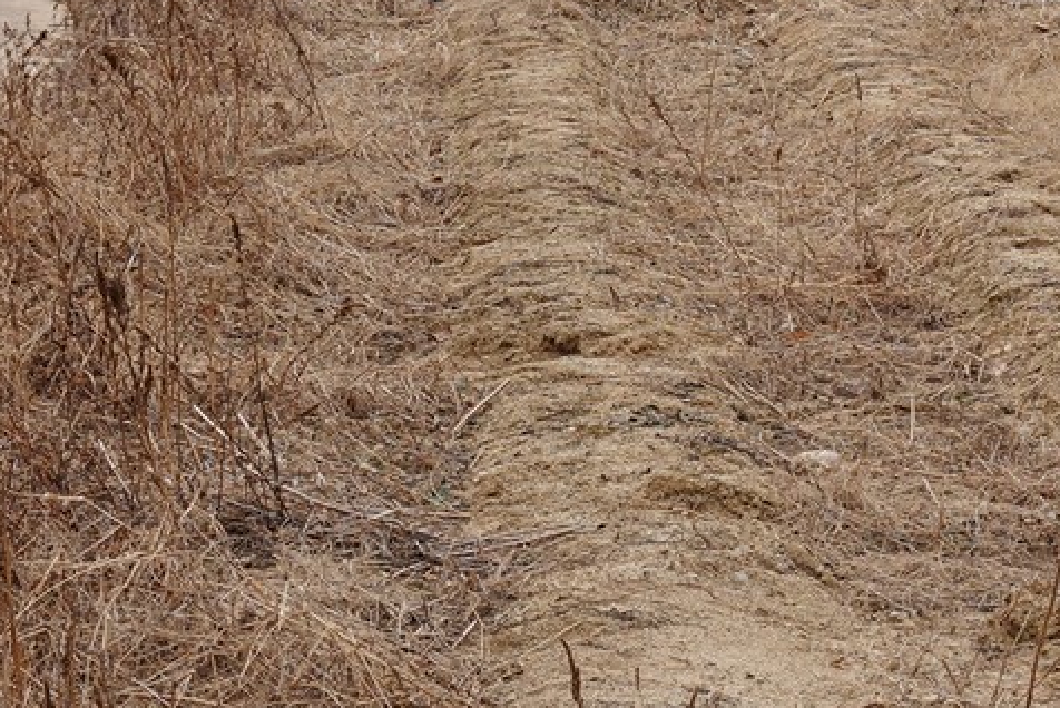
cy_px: -249
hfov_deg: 12.1
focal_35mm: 168
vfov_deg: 8.1
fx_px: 4949
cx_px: 1029
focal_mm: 40
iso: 200
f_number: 10
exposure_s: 1/100
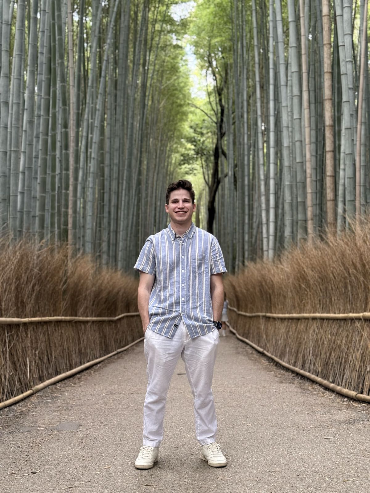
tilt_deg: +1.1
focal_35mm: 48
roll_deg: -0.5
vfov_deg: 39.7
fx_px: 684
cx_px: 185
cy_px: 246
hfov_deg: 30.3
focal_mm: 6.76
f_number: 1.78
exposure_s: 1/60
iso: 250
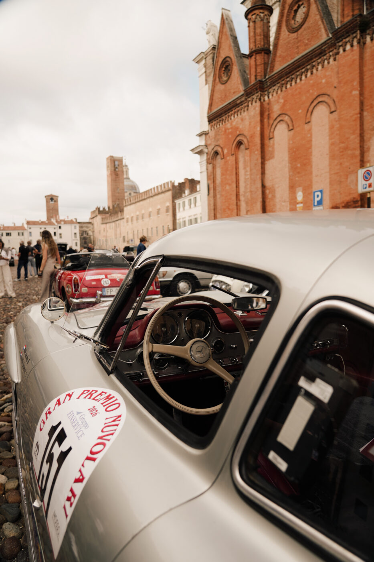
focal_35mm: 24
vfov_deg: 73.8
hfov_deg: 53.1
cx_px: 187
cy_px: 281
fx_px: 374
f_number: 4
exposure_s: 1/160
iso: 100
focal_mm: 24
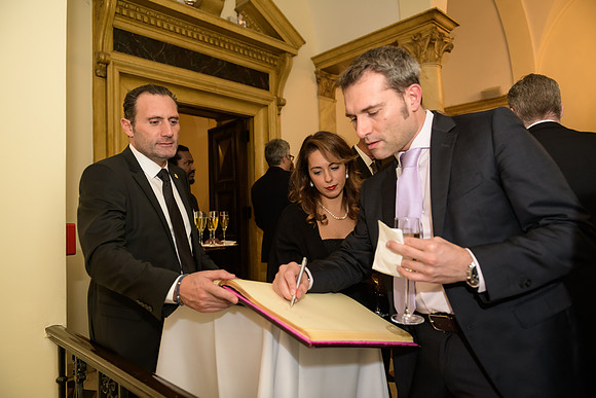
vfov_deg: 53.2
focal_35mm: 24
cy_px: 199
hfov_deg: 73.7
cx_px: 298
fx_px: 397
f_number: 3.2
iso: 1000
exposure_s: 1/125
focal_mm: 24
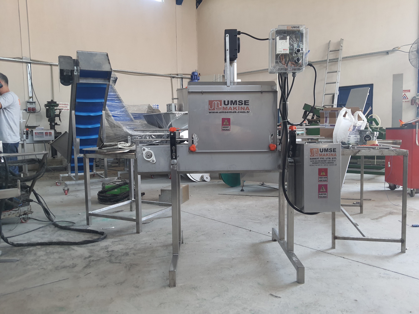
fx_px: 315
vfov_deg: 53.1
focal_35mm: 26
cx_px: 210
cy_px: 157
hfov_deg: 67.3
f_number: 1.7
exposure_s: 1/100
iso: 250
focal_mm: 4.32
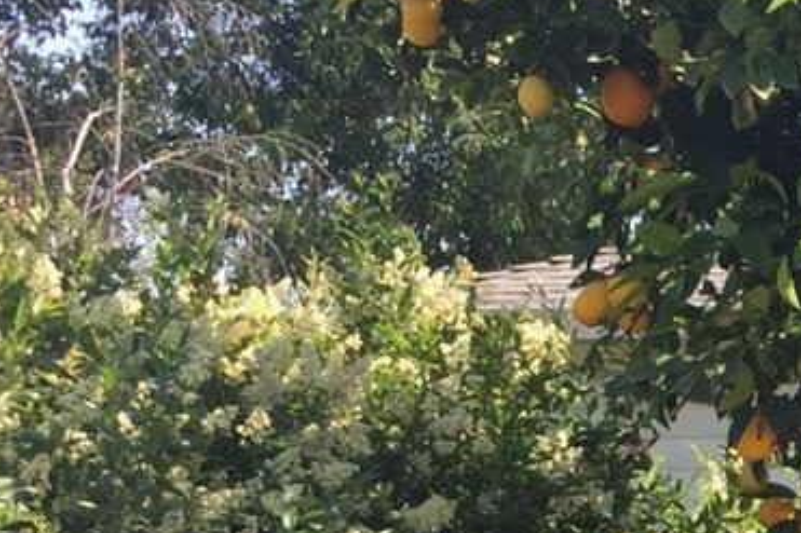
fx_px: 2713
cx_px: 1274
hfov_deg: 15.3
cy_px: 673
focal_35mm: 122
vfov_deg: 11.0
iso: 32
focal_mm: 4.15
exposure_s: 1/514
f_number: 2.2
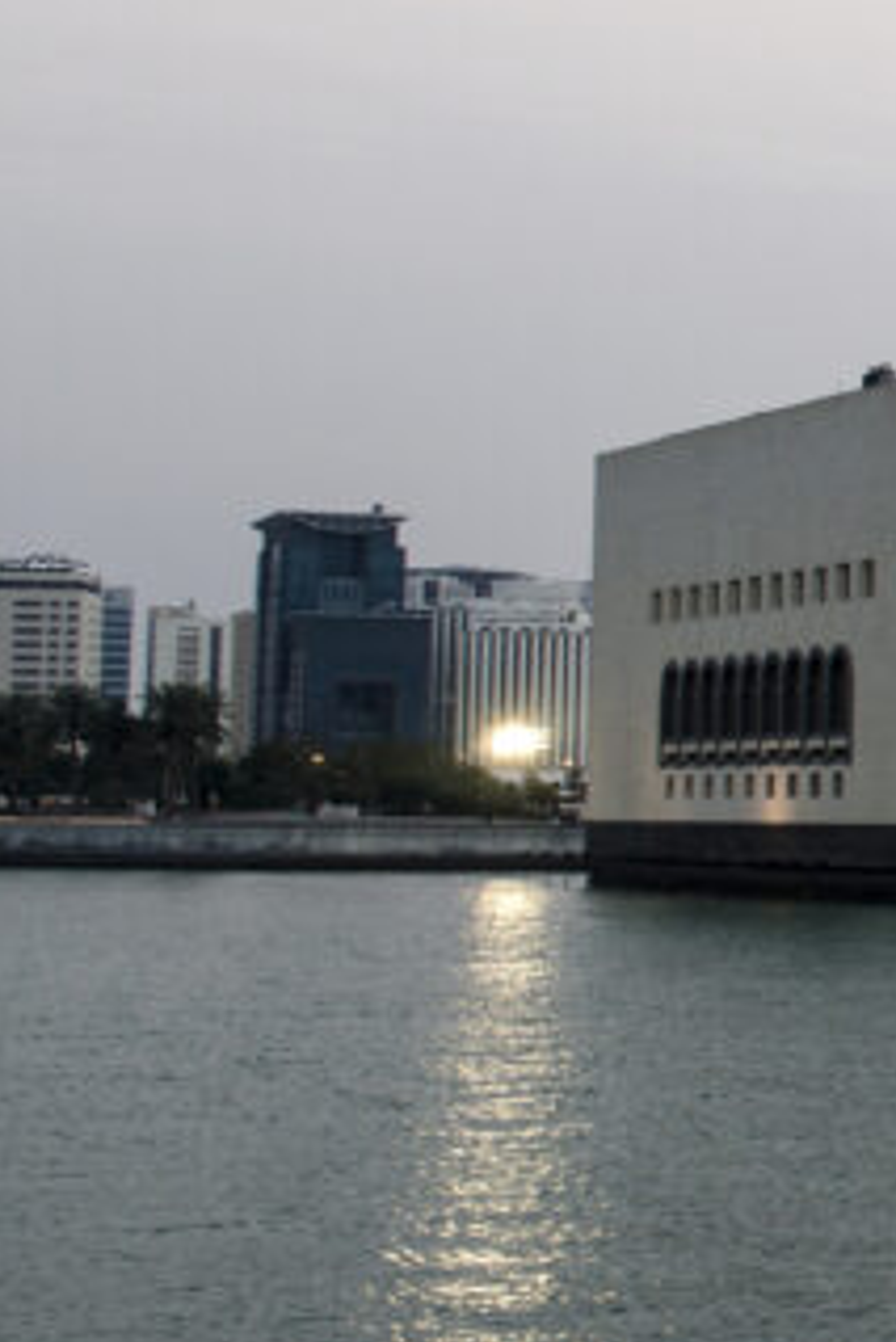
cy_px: 442
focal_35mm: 96
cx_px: 1771
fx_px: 3580
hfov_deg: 12.6
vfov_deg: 21.1
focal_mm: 20
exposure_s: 1/40
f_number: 5.6
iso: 200
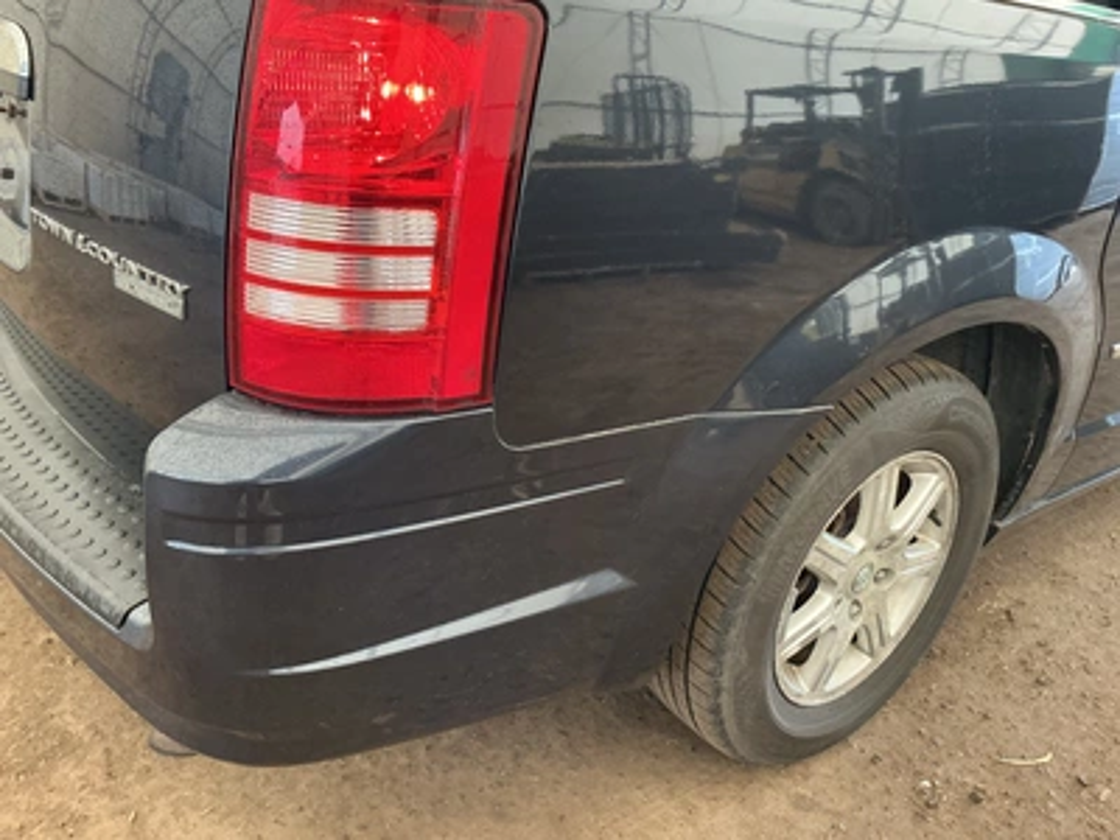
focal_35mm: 28
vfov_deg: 49.7
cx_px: 560
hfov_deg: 63.4
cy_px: 420
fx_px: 906
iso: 200
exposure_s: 1/60
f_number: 1.8
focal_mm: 3
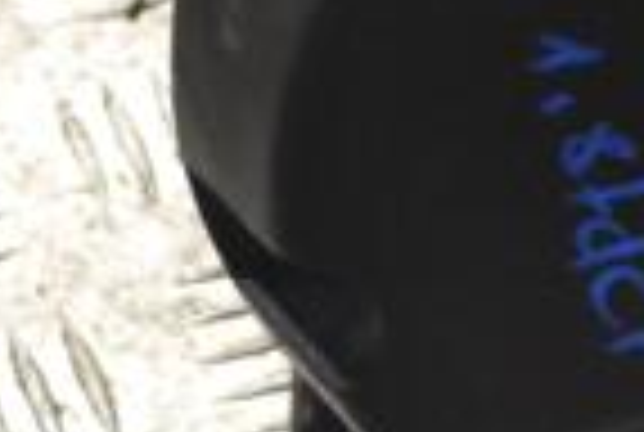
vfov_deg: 5.5
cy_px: -130
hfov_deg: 8.1
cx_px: 703
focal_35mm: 251
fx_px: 4499
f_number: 7.1
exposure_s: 1/200
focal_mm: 40
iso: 3200
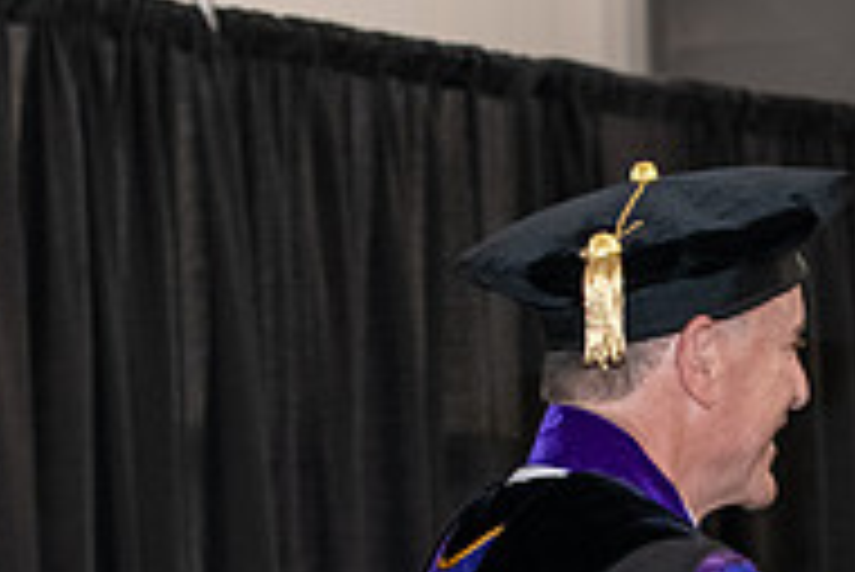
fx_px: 5086
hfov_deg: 9.4
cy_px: 687
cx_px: 1130
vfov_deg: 6.4
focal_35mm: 214
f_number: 5
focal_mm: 70
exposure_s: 1/200
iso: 2500
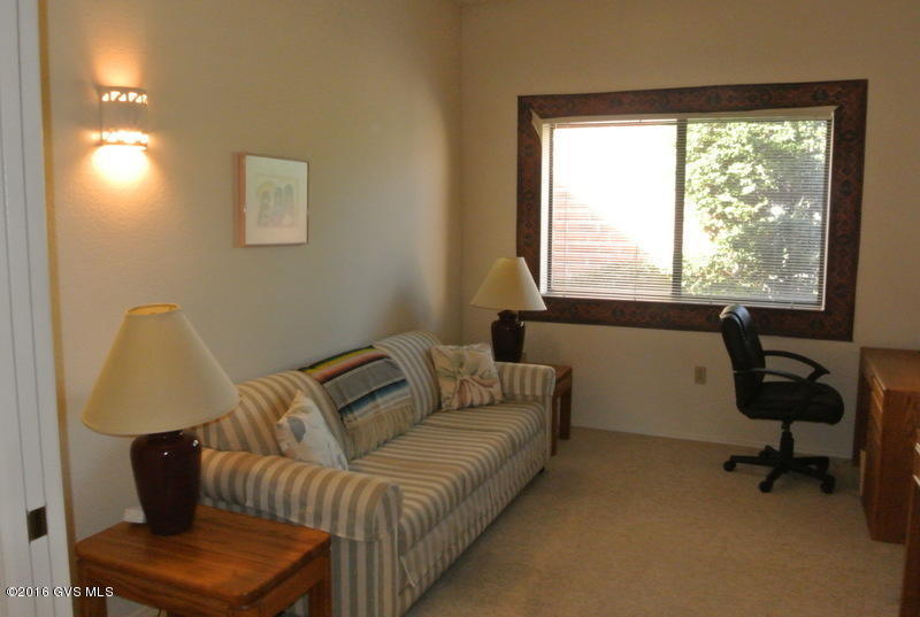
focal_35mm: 27
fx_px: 691
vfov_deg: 48.1
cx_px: 460
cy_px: 308
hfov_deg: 67.3
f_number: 3.5
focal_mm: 10
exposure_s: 1/15
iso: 1400
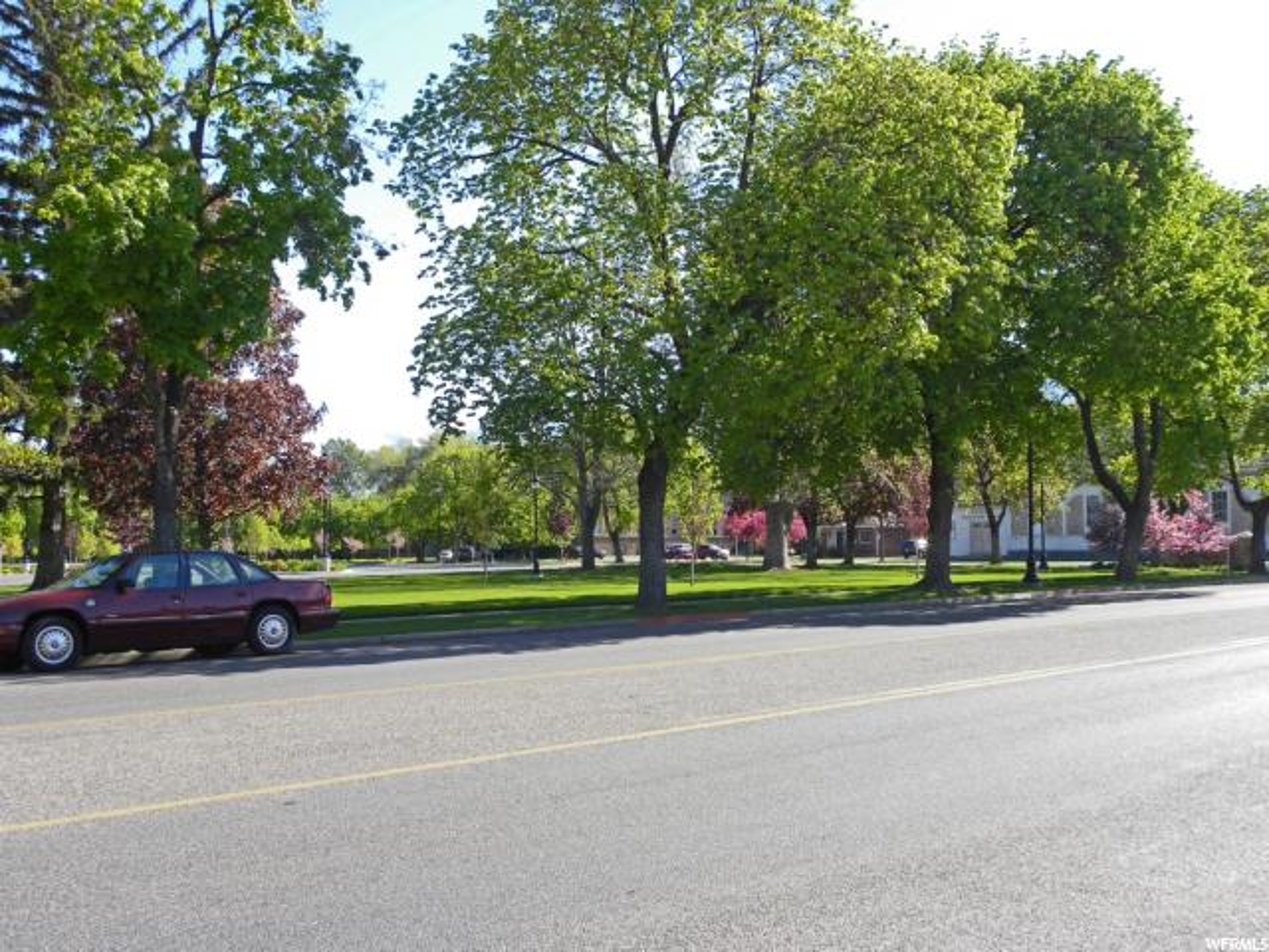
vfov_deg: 38.7
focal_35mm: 37
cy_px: 476
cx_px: 634
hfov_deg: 50.1
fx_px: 1356
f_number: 5
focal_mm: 6.6
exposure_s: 1/140
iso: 64
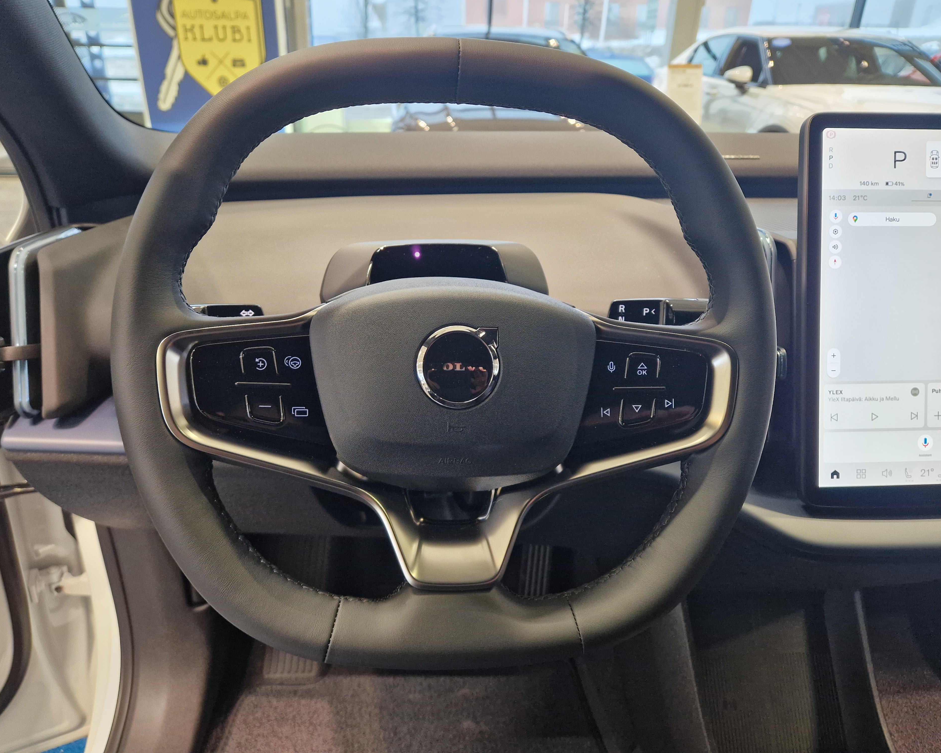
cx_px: 453
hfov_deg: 70.3
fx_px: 668
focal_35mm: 24
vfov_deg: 58.8
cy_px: 376
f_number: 1.8
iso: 320
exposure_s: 1/120
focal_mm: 5.4
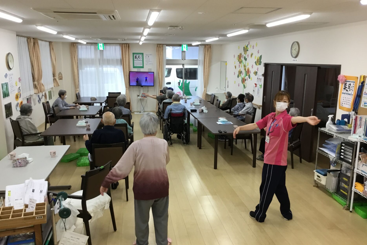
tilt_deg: -12.3
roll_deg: +0.2
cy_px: 138
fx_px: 336
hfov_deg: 57.2
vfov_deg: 39.9
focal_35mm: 33
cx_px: 182
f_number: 2.4
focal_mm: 3.3
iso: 32
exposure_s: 1/30
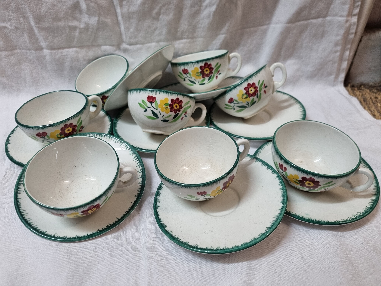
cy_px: 143
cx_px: 190
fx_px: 286
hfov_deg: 67.3
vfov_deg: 53.1
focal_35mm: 26
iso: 160
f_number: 1.8
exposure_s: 1/50
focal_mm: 5.4
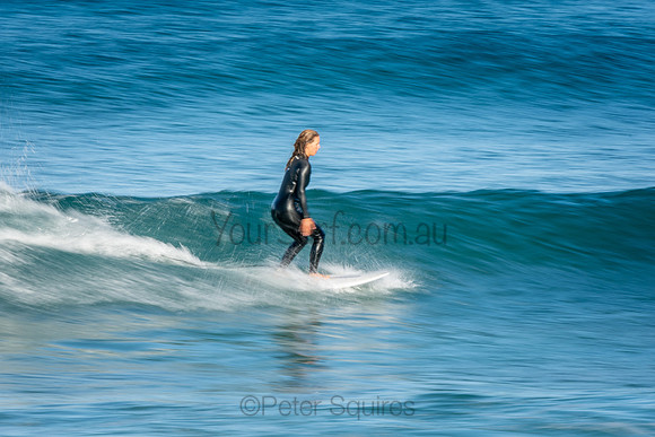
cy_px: 218
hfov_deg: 3.4
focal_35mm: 600
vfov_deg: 2.3
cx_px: 328
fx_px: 10919
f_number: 25
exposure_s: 1/20
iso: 100
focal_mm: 400
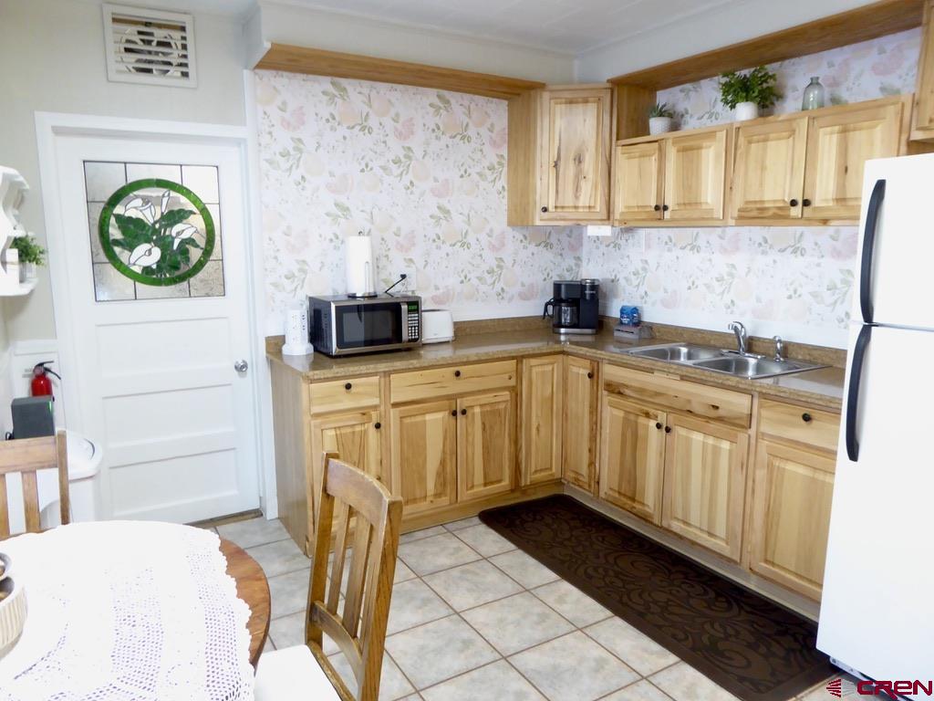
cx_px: 467
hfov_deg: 69.4
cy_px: 350
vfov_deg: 54.9
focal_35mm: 25
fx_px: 675
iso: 400
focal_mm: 4.3
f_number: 3.3
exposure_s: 1/10
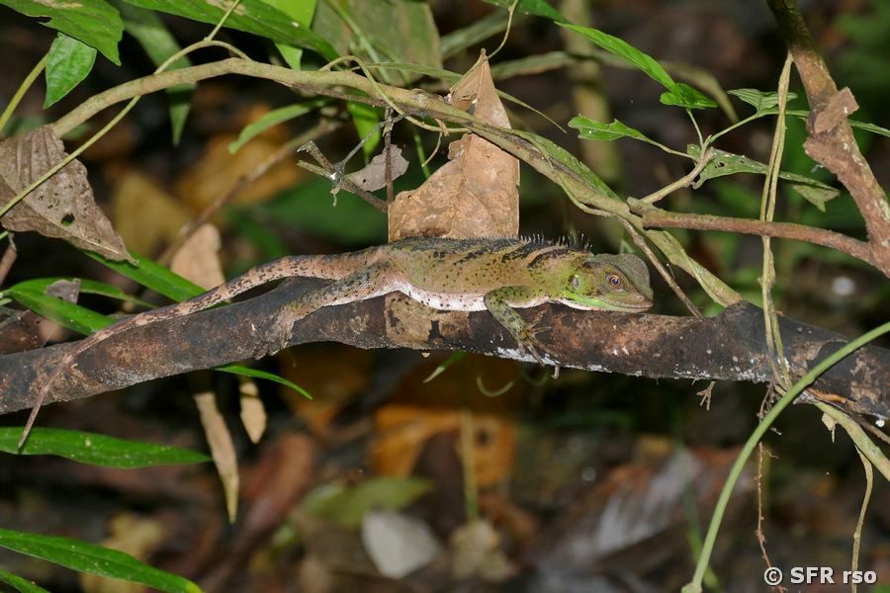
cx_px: 445
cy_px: 296
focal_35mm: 245
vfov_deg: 5.6
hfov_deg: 8.4
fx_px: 6056
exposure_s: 1/80
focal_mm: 89.34
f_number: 4.5
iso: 200
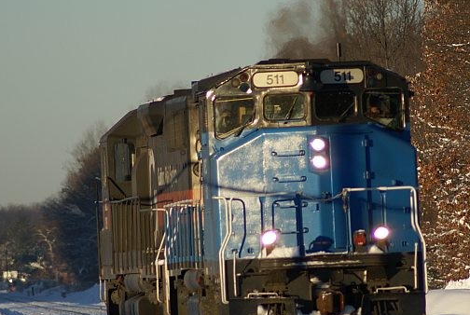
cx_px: 261
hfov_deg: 2.9
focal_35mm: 714
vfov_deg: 1.9
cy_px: 202
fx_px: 9338
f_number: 5.6
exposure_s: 1/500
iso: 100
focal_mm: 300
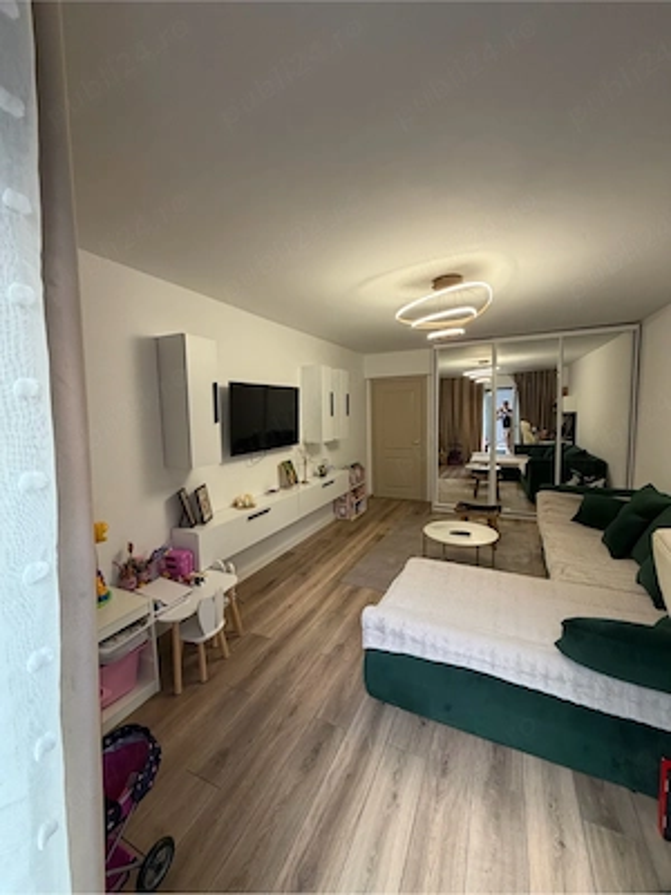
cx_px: 336
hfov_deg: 85.7
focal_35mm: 14
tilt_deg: -6.2
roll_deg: +1.4
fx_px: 362
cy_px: 448
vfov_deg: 102.1
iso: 250
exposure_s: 1/100
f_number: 2.2
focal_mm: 2.22
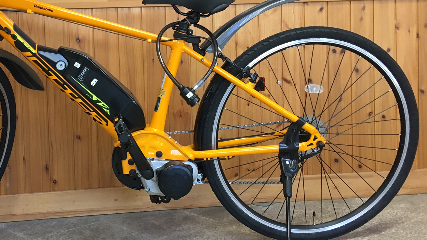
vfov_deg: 23.4
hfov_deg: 39.9
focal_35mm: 51
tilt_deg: -2.1
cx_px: 132
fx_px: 578
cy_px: 75
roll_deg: +2.2
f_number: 2.2
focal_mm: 4.15
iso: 80
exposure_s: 1/30
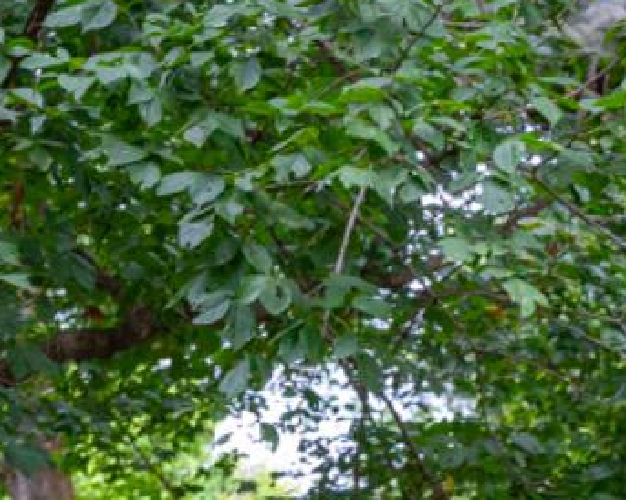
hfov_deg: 6.3
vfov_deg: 4.9
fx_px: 5703
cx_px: 425
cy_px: 1159
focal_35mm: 308
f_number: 6.3
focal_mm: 55
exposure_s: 1/160
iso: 1000
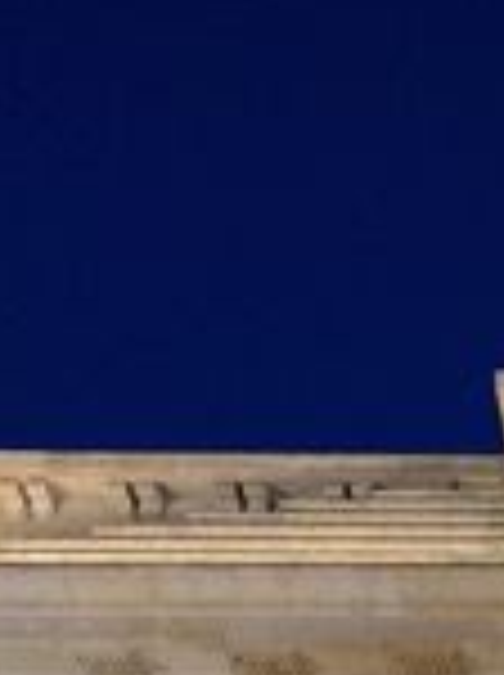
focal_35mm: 111
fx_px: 2161
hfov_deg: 12.3
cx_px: 891
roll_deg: +0.3
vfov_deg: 14.7
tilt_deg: +16.2
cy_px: 1341
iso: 640
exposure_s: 1/33
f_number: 1.8
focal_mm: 4.25
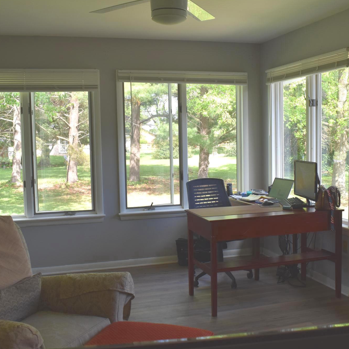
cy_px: 175
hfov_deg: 39.2
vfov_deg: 39.2
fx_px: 490
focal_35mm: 43
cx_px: 176
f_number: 6.3
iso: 400
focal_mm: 22
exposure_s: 1/160
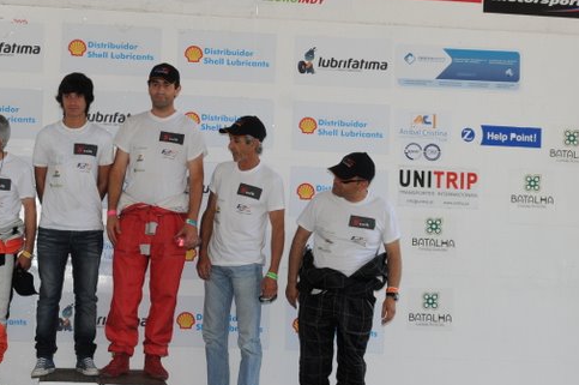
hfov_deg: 28.2
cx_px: 107
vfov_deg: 19.4
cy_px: 158
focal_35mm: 70
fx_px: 1125
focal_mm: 22
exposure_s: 1/100
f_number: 8
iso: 400
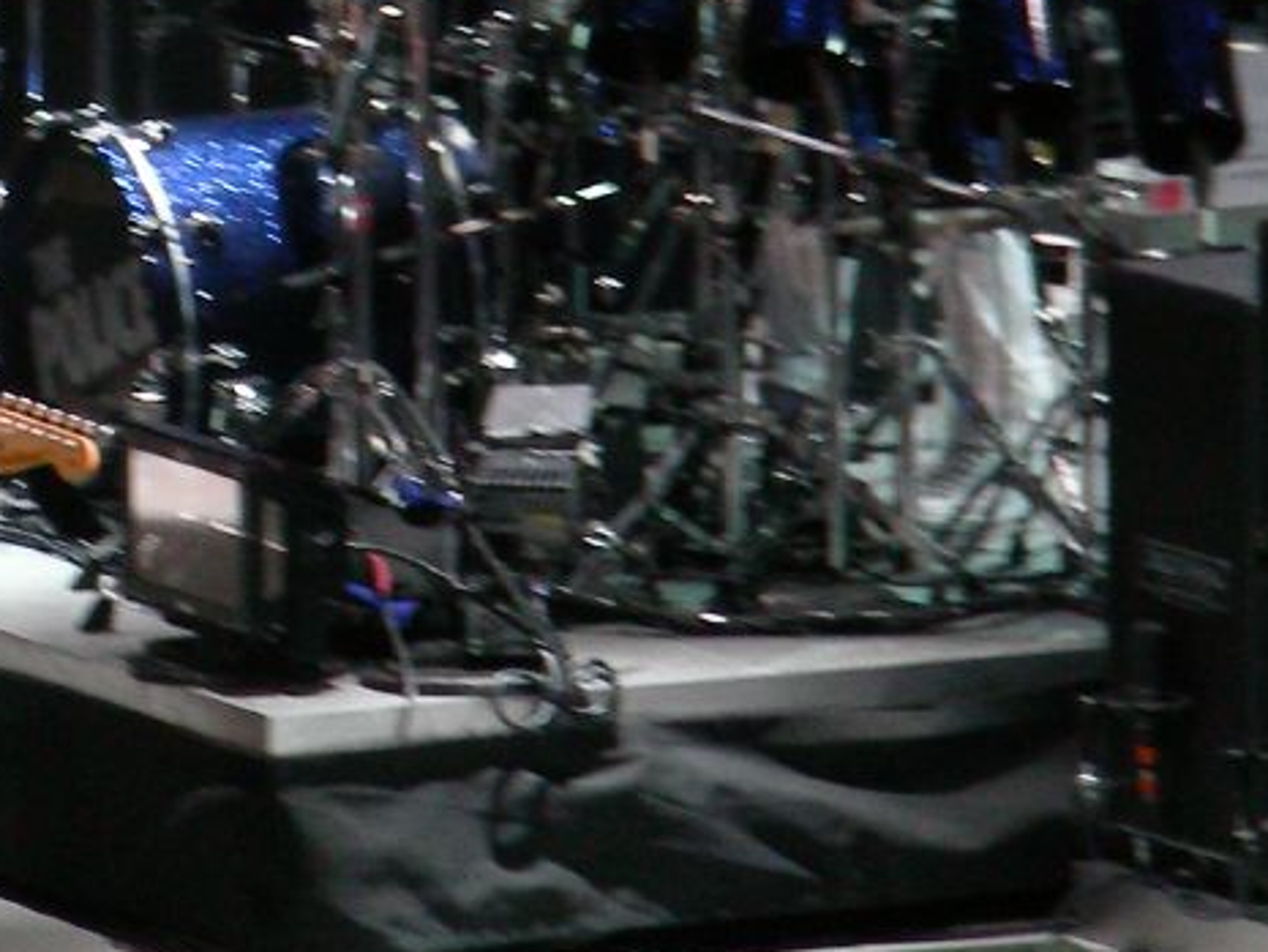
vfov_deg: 2.8
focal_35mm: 539
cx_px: -235
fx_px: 19749
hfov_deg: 3.7
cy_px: 49
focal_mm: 32.7
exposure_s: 1/125
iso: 200
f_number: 3.5
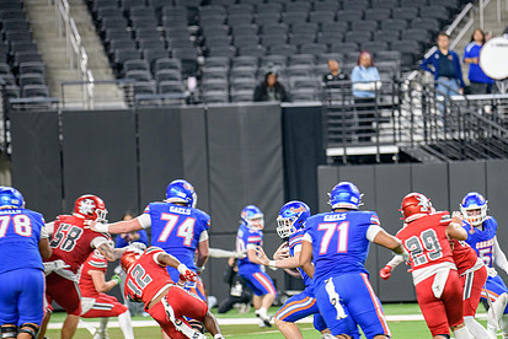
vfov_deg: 4.5
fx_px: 4363
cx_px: 353
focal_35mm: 309
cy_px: 218
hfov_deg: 6.7
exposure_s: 1/400
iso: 1000
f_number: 2.8
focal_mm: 220
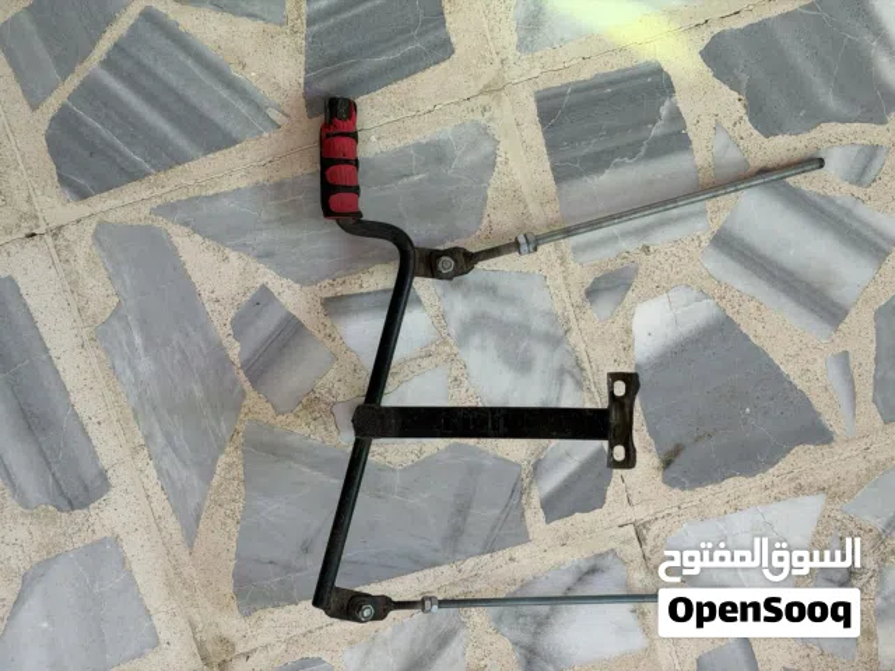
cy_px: 336
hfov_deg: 39.7
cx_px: 448
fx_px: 1241
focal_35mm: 48
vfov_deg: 30.3
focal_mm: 6.76
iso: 64
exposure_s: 1/121
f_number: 1.78
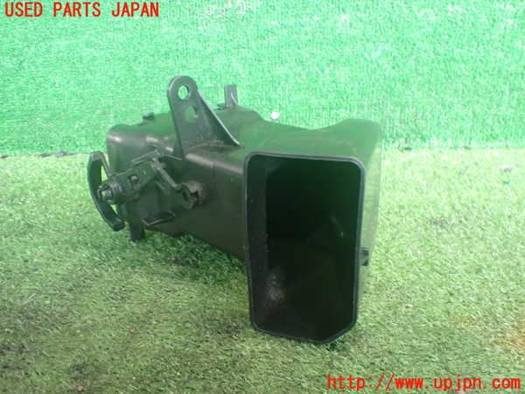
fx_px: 455
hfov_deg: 60.0
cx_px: 262
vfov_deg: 46.8
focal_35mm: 30
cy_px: 197
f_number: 2.3
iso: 800
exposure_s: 1/30
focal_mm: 5.4
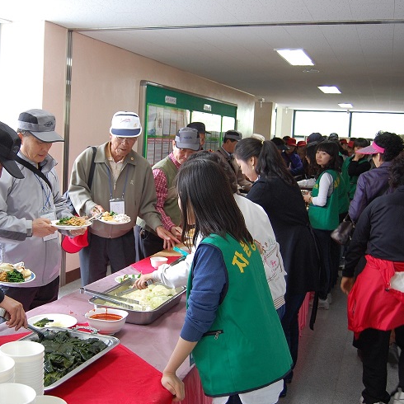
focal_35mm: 43
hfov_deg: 38.8
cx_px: 139
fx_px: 568
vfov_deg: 39.2
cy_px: 200
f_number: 3.8
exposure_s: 1/40
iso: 400
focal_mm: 22
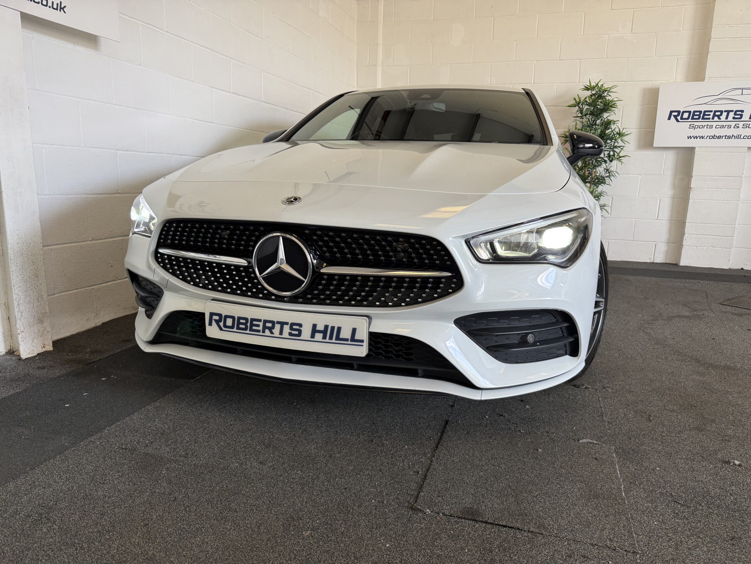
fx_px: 521
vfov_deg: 56.8
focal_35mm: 24
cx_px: 376
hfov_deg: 71.6
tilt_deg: -10.2
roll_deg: -0.7
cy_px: 282
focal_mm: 6.76
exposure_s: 1/111
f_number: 1.78
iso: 160
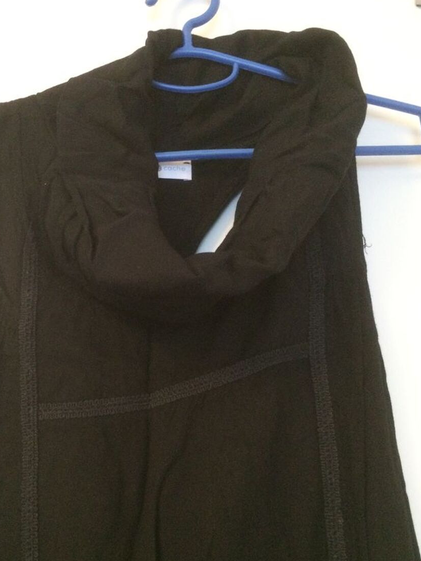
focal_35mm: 35
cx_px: 173
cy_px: 324
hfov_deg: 40.6
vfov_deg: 52.4
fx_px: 567
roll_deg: -2.1
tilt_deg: +13.4
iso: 320
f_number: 2.2
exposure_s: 1/17
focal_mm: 4.15
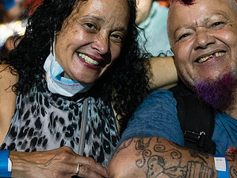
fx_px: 582
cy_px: 54
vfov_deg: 17.3
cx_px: 114
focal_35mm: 85
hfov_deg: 23.0
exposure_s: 1/125
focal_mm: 38
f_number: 2.8
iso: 3200
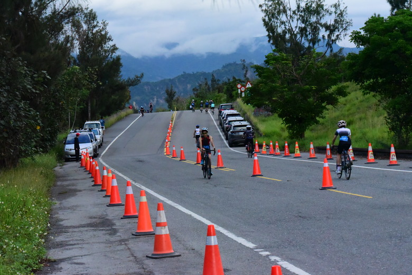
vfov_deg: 12.2
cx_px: 206
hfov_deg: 18.3
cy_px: 138
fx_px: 1282
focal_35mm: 112
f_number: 14
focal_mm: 112
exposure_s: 1/3200
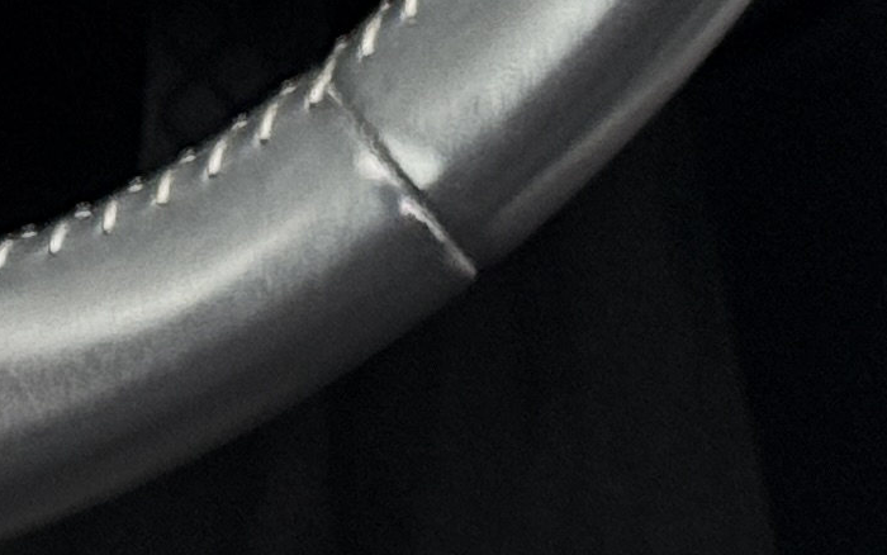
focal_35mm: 293
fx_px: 7085
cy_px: -1087
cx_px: -615
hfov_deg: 7.0
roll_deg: -0.2
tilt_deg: -25.8
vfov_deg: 4.3
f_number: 1.78
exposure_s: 1/50
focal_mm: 6.76
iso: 200
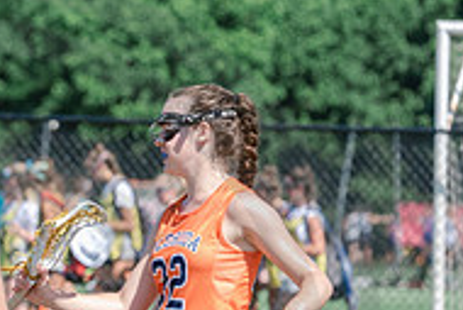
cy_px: 393
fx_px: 10605
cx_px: -344
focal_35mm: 824
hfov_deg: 2.5
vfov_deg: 1.7
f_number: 5
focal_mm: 185
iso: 400
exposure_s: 1/1600
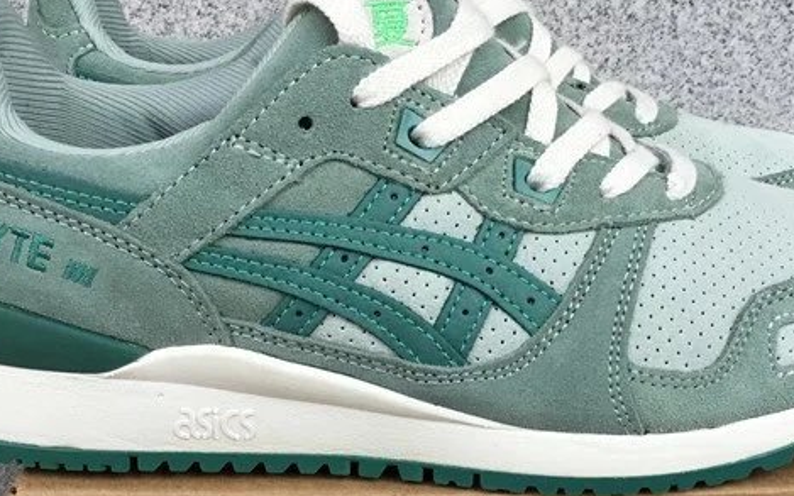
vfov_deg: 20.5
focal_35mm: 63
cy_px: 368
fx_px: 1363
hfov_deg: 32.4
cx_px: 438
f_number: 2.4
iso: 25
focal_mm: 3.3
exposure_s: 1/515
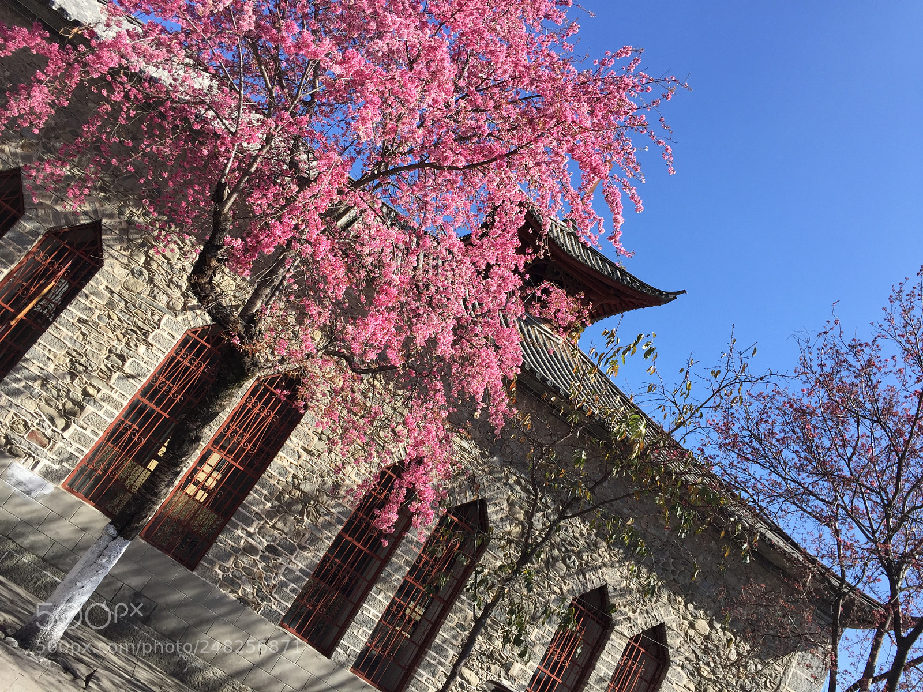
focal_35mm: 29
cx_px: 462
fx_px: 773
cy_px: 346
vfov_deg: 48.2
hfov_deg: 61.7
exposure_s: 1/860
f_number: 2.2
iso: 32
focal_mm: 4.15
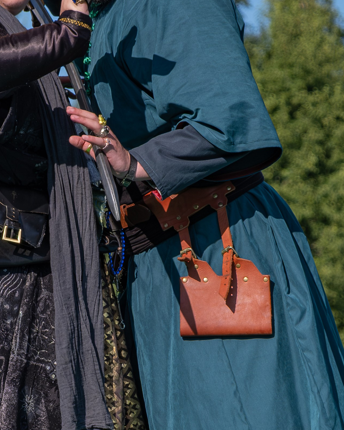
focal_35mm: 271
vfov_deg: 7.1
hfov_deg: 5.7
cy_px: 234
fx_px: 3448
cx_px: 40
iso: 160
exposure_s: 1/1600
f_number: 4
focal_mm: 50
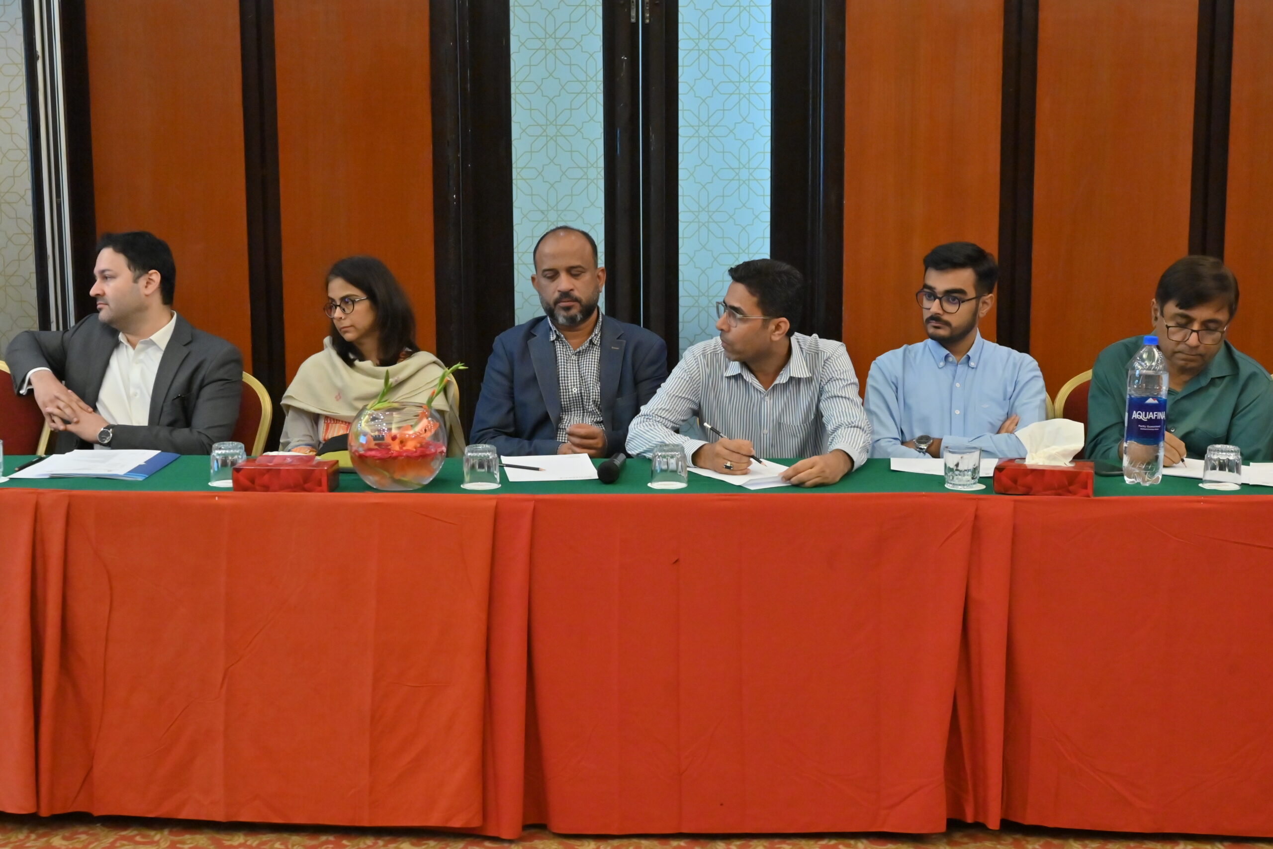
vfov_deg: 26.0
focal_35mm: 52
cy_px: 424
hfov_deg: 38.2
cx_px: 636
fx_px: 1839
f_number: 3.5
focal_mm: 35
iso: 2000
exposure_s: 1/160
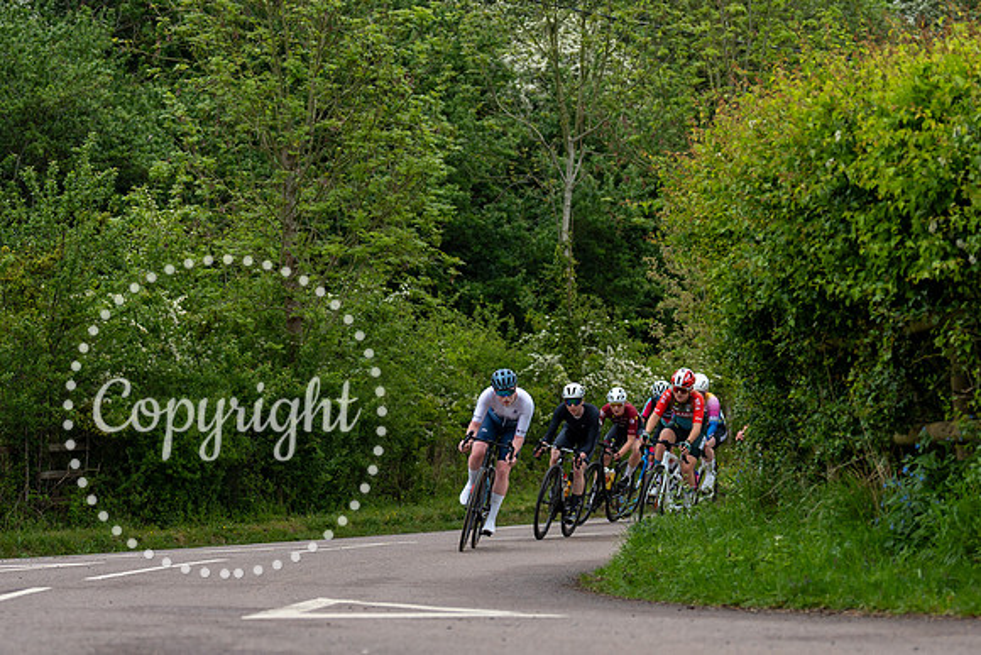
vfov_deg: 10.5
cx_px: 520
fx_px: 3572
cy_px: 418
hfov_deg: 15.6
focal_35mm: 131
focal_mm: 70
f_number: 2.8
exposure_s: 1/800
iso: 125
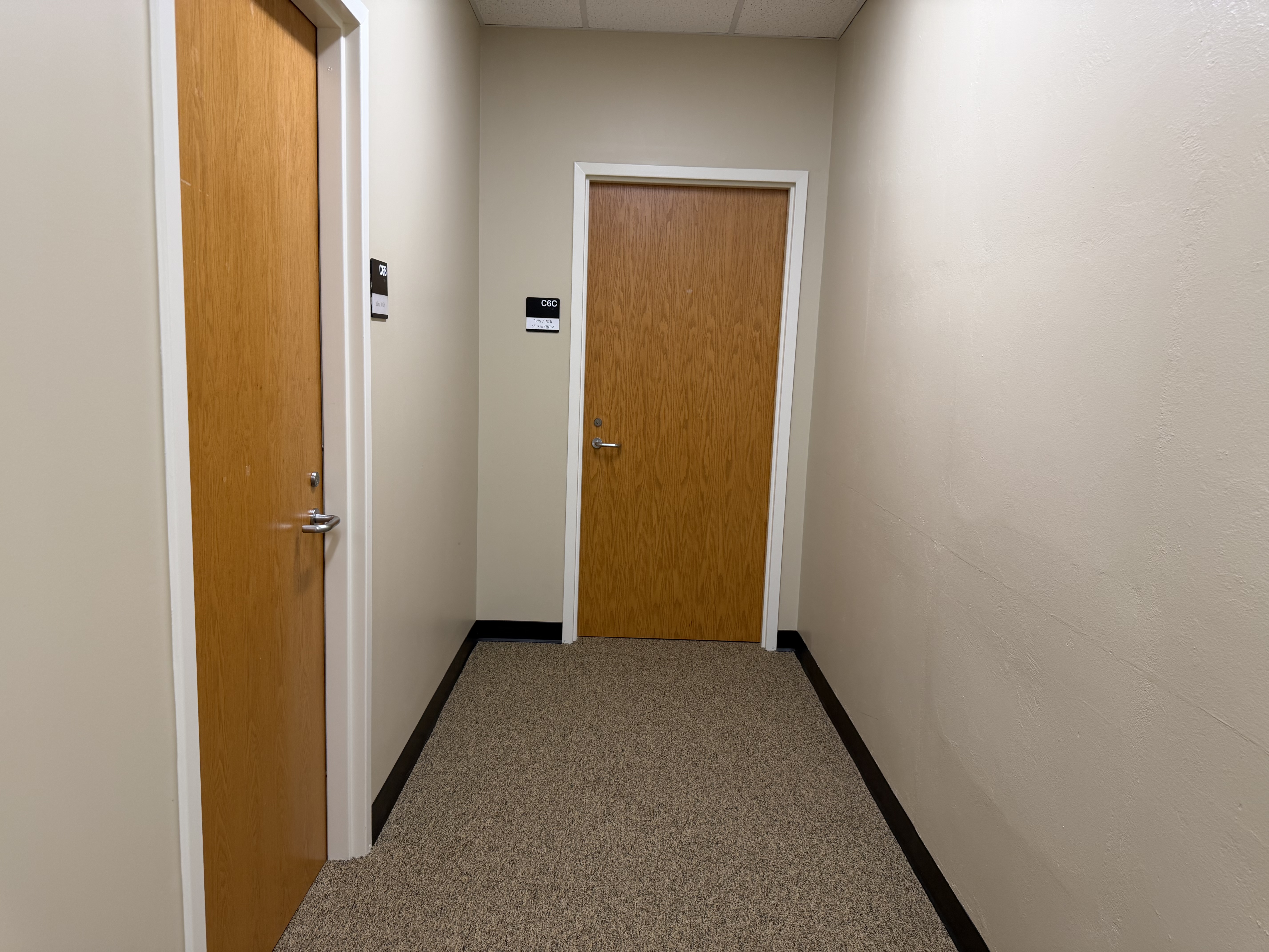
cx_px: 634
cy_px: 476
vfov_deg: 56.8
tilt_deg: -8.2
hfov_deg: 71.6
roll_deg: -2.4
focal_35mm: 24
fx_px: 880
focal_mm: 6.76
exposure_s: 1/75
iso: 125
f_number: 1.78
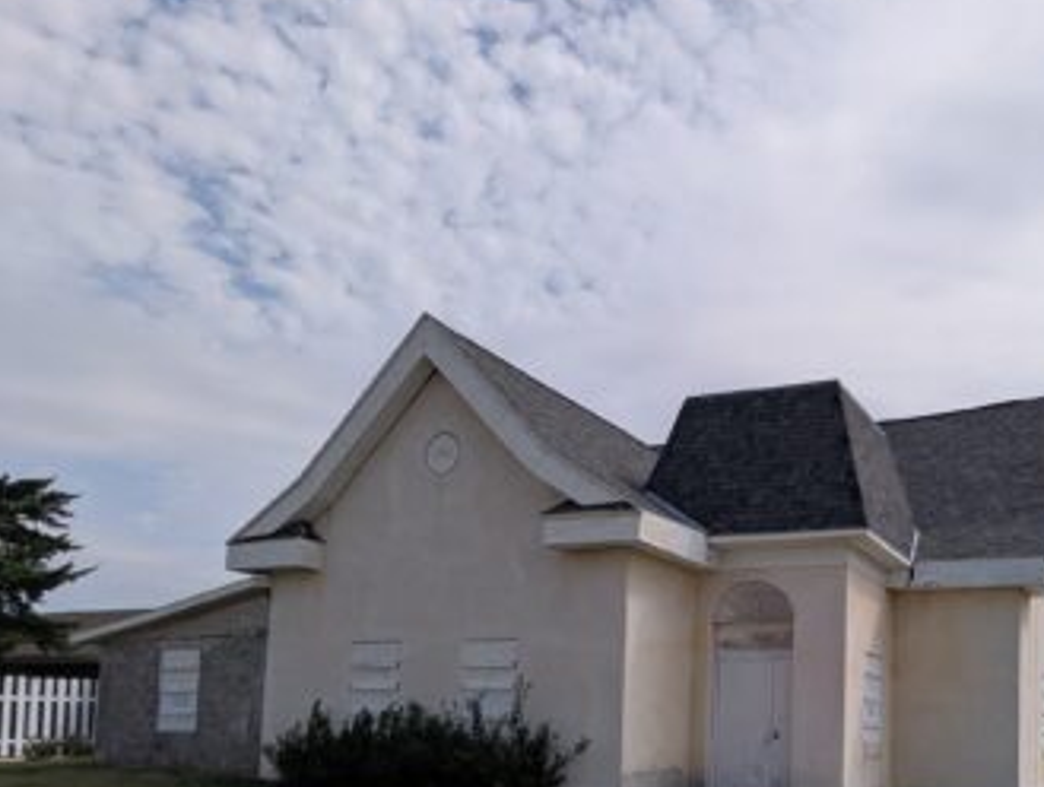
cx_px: 835
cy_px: 666
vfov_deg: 46.3
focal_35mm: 28
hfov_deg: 58.5
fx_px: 846
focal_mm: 2.02
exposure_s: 1/6494
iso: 56
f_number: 1.7
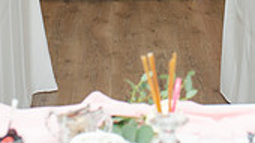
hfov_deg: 14.7
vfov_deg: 7.9
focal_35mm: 146
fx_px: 986
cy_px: -146
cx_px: 173
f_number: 3.2
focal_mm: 35
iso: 1000
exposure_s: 1/200
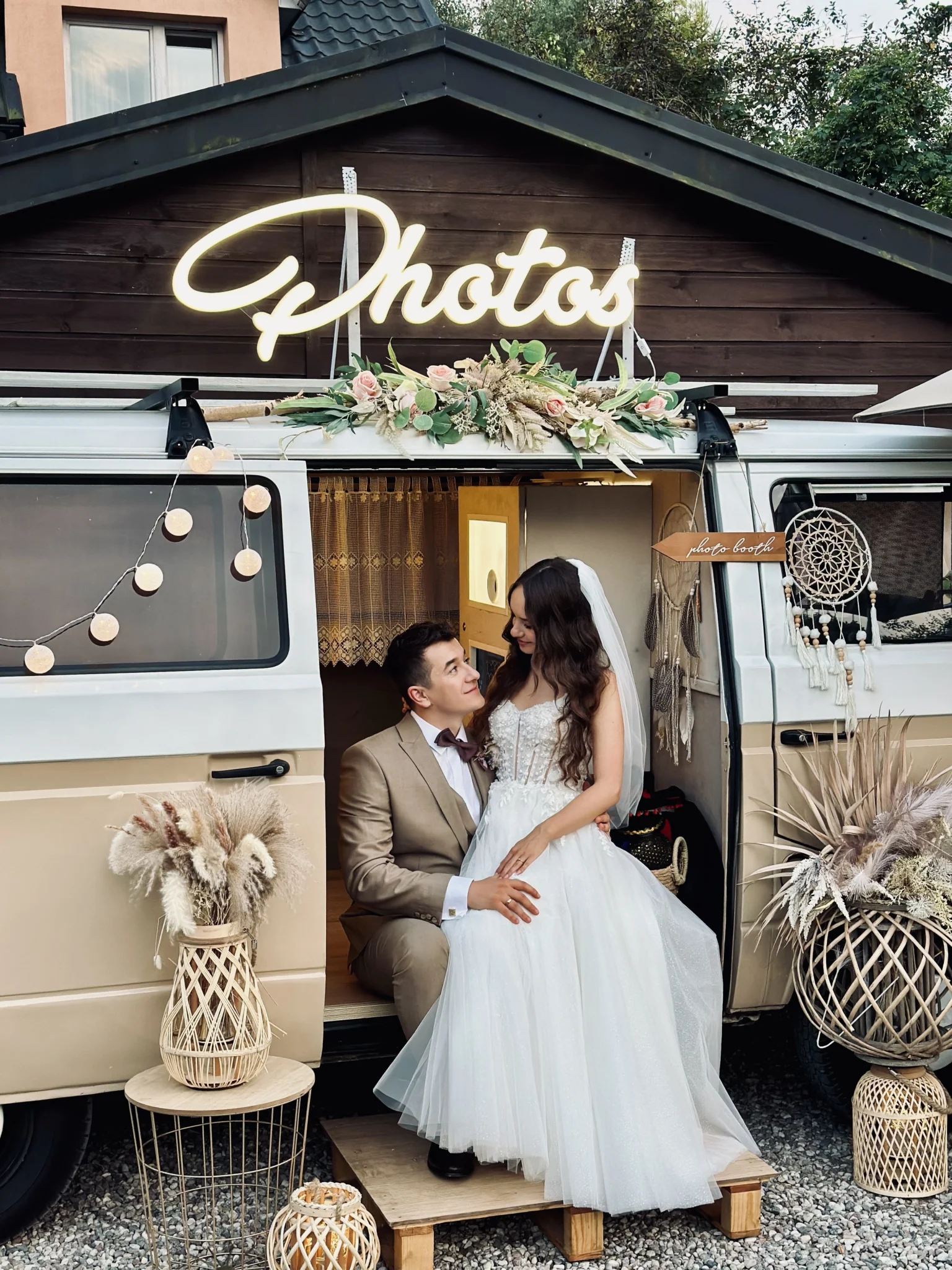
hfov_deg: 30.3
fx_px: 1760
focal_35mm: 48
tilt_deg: -2.5
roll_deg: +0.9
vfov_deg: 39.7
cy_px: 635
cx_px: 476
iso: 125
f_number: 1.78
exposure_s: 1/65
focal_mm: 6.86
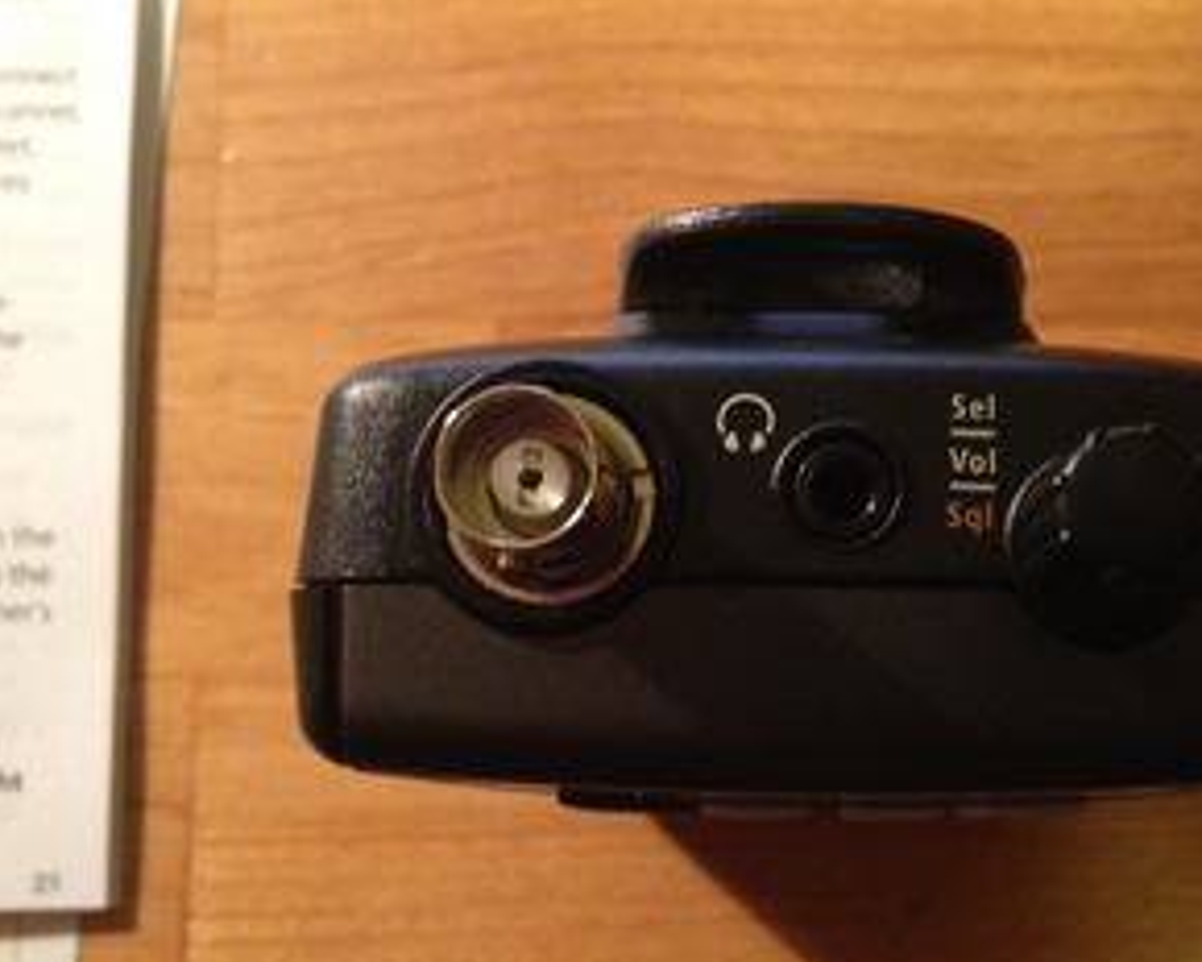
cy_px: 574
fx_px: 2099
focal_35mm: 59
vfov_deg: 25.8
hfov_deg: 31.4
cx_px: 887
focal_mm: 4.28
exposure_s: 1/20
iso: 320
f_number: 2.4
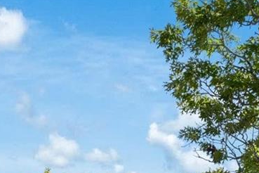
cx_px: -6
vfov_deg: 10.0
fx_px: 935
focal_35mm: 130
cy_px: 298
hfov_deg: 15.5
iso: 320
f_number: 8
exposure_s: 1/500
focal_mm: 20
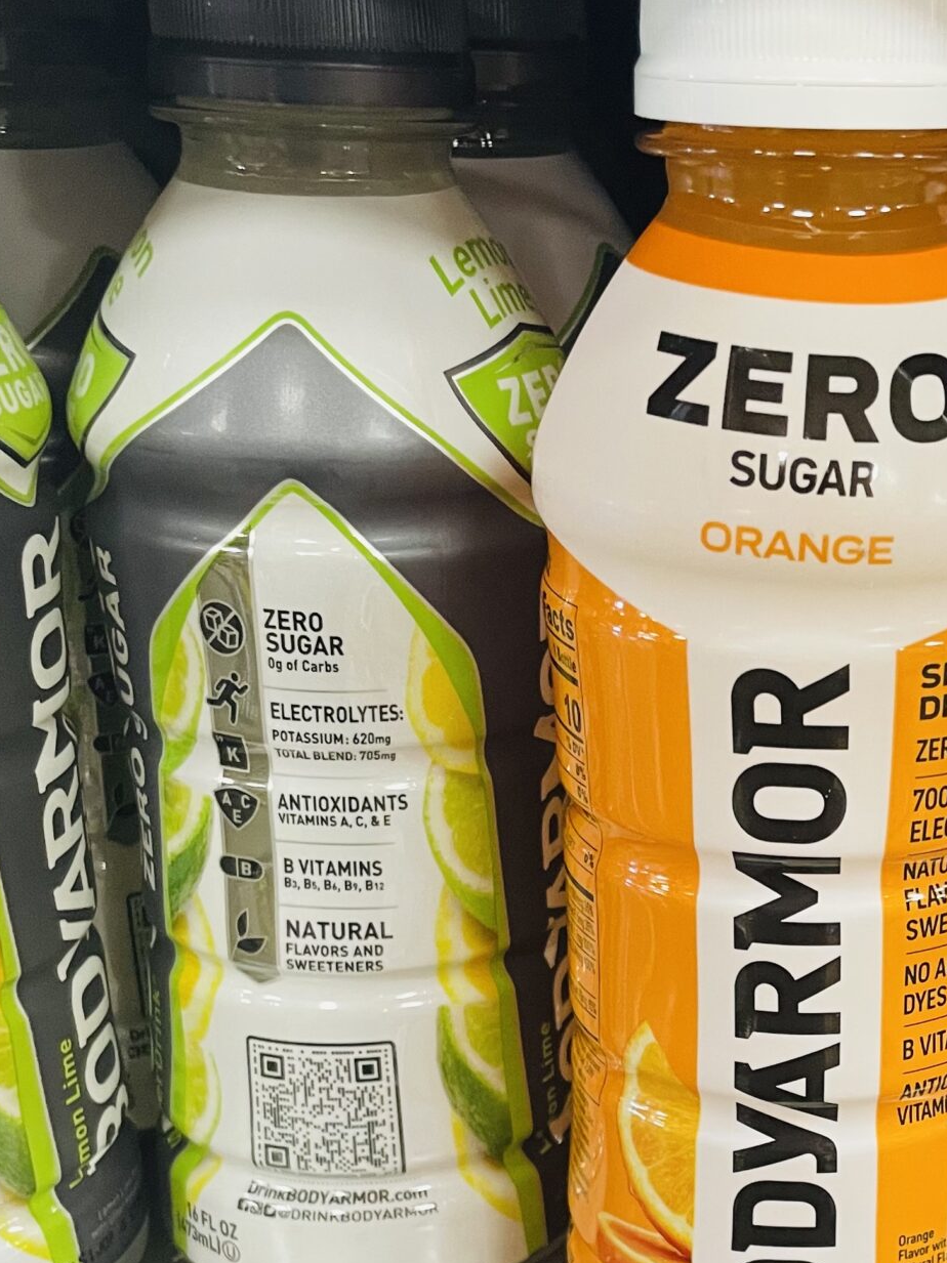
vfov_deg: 34.5
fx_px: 1971
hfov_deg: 26.0
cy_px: 998
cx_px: 874
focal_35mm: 54
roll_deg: -2.8
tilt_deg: -27.6
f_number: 1.6
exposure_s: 1/60
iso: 200
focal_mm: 4.2
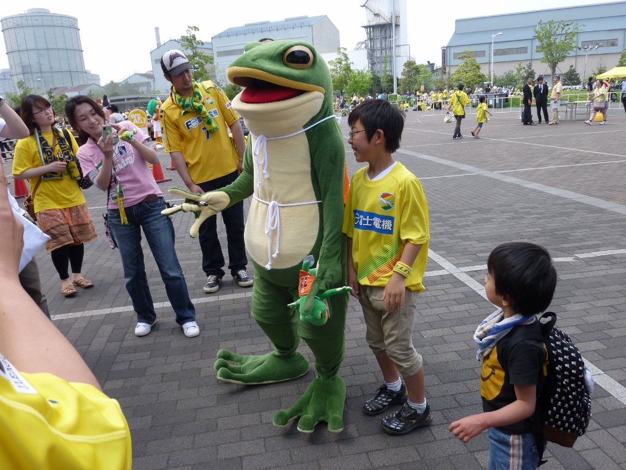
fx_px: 488
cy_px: 235
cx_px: 313
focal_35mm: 27
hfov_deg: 65.3
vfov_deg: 51.4
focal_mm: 4.8
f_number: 3.4
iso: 80
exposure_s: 1/320
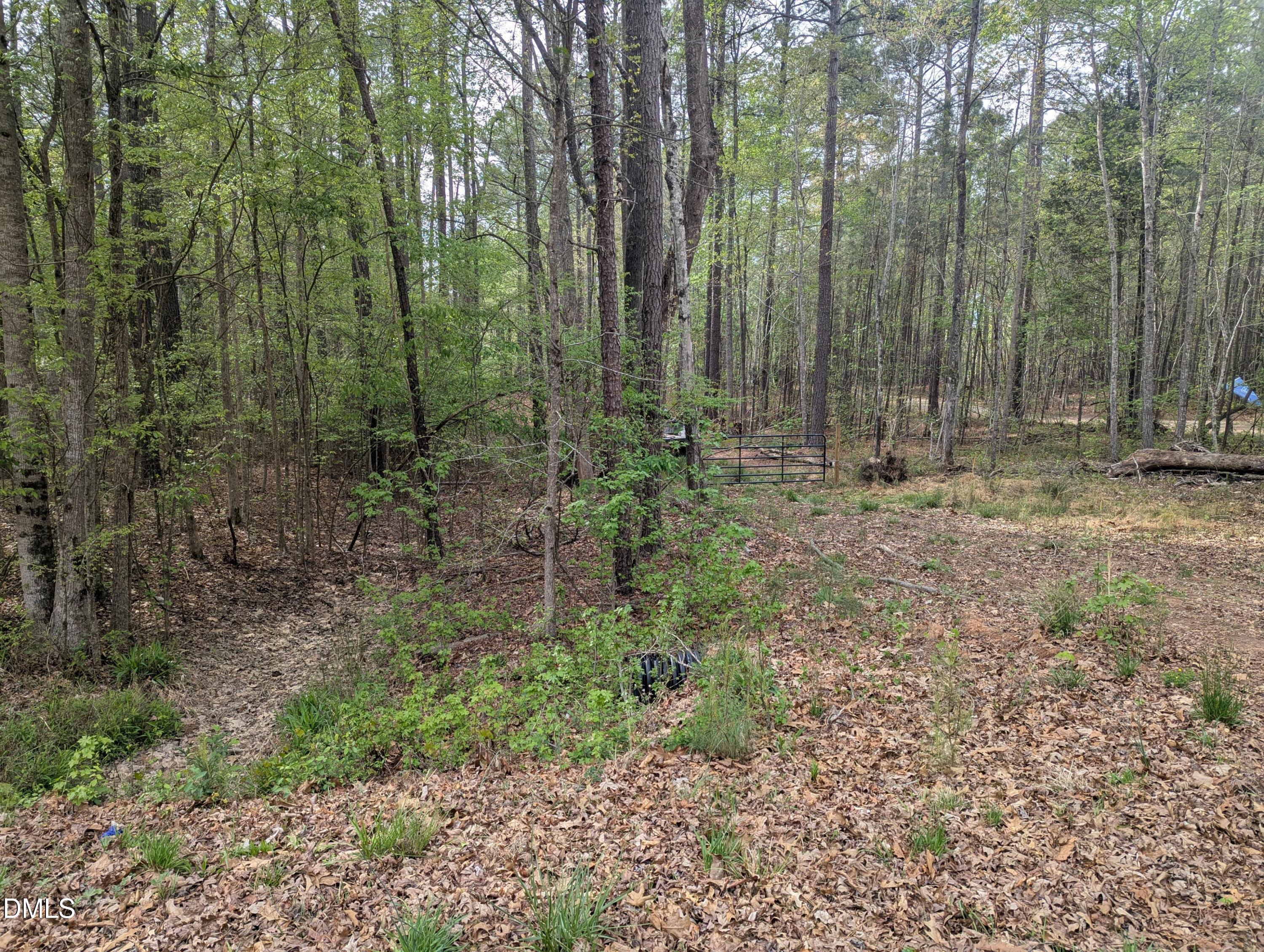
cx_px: 632
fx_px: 878
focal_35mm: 24
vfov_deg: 56.9
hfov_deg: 71.5
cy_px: 476
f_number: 1.85
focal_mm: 6.81
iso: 36
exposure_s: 1/426
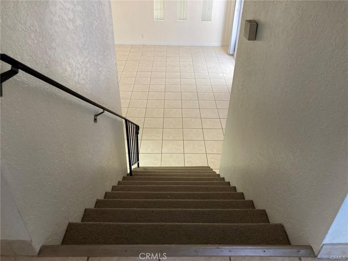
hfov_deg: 63.4
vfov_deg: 49.7
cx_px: 174
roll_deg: -0.7
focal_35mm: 28
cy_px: 130
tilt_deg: -35.4
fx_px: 281
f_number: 1.8
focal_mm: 3.99
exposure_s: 1/60
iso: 125
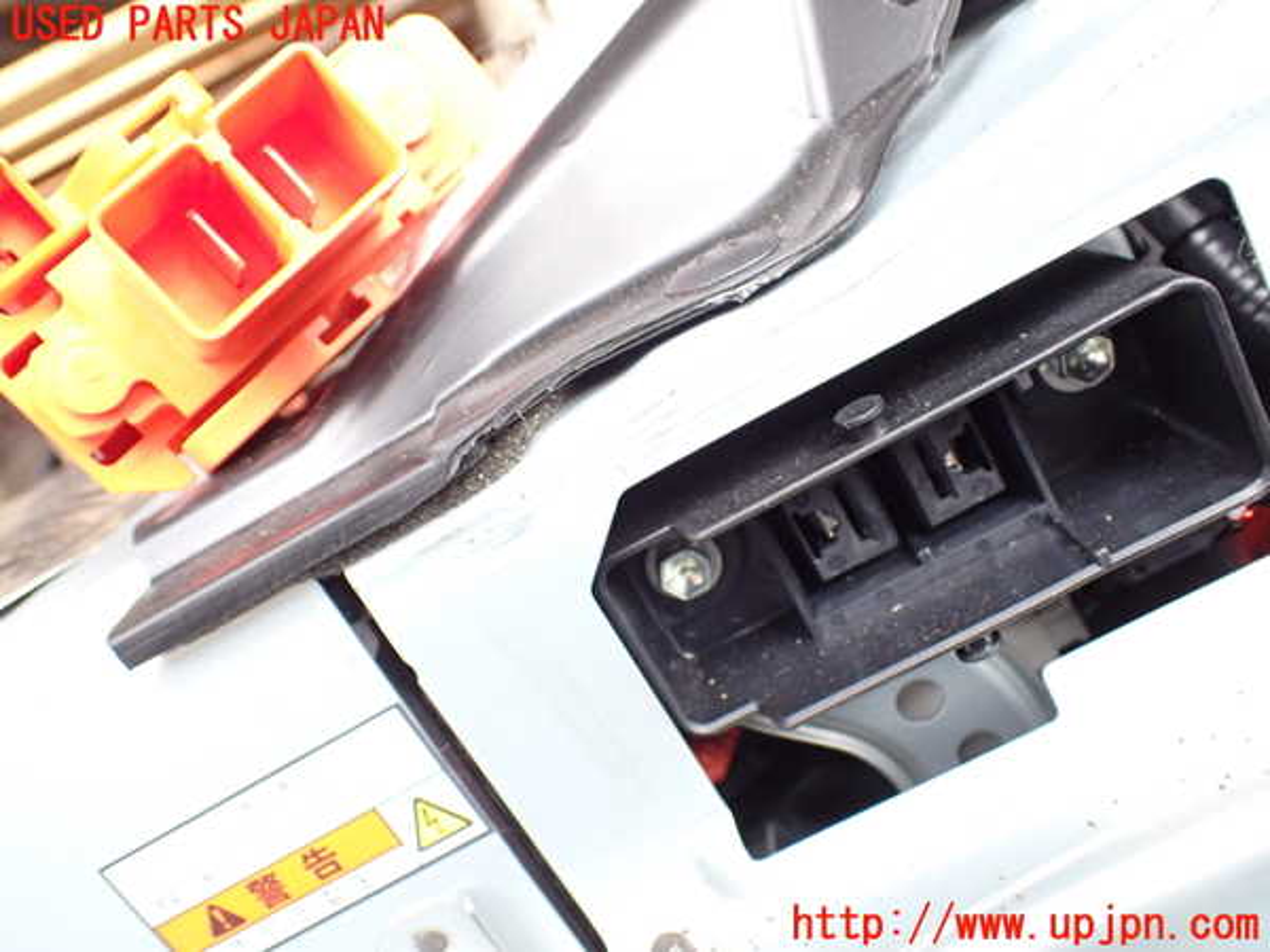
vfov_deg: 46.8
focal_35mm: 30
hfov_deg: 60.0
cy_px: 476
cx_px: 635
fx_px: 1101
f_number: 2.3
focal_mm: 5.4
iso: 250
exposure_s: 1/125
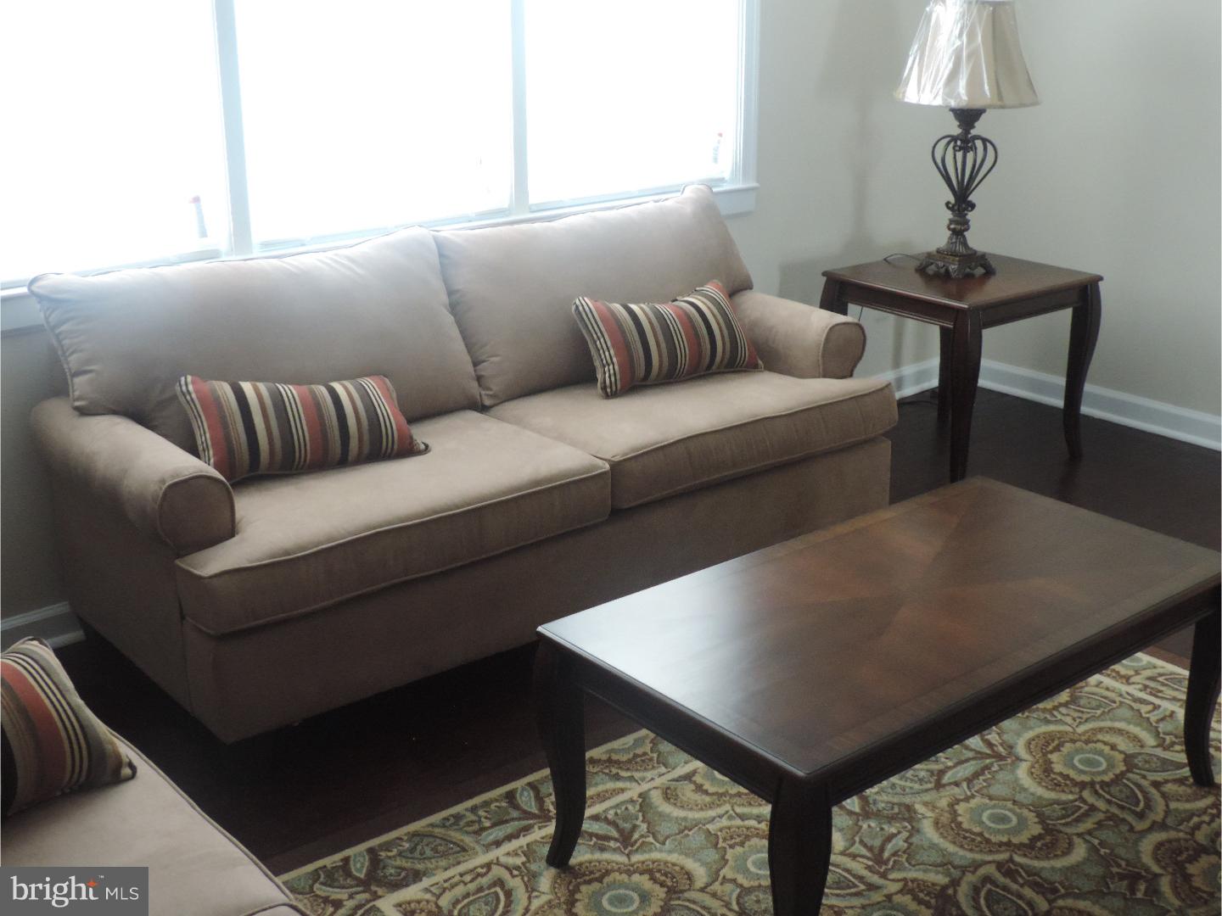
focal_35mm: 43
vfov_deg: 33.6
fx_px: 1518
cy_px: 458
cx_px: 611
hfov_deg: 43.9
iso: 720
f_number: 3.4
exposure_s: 1/13
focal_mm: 7.6
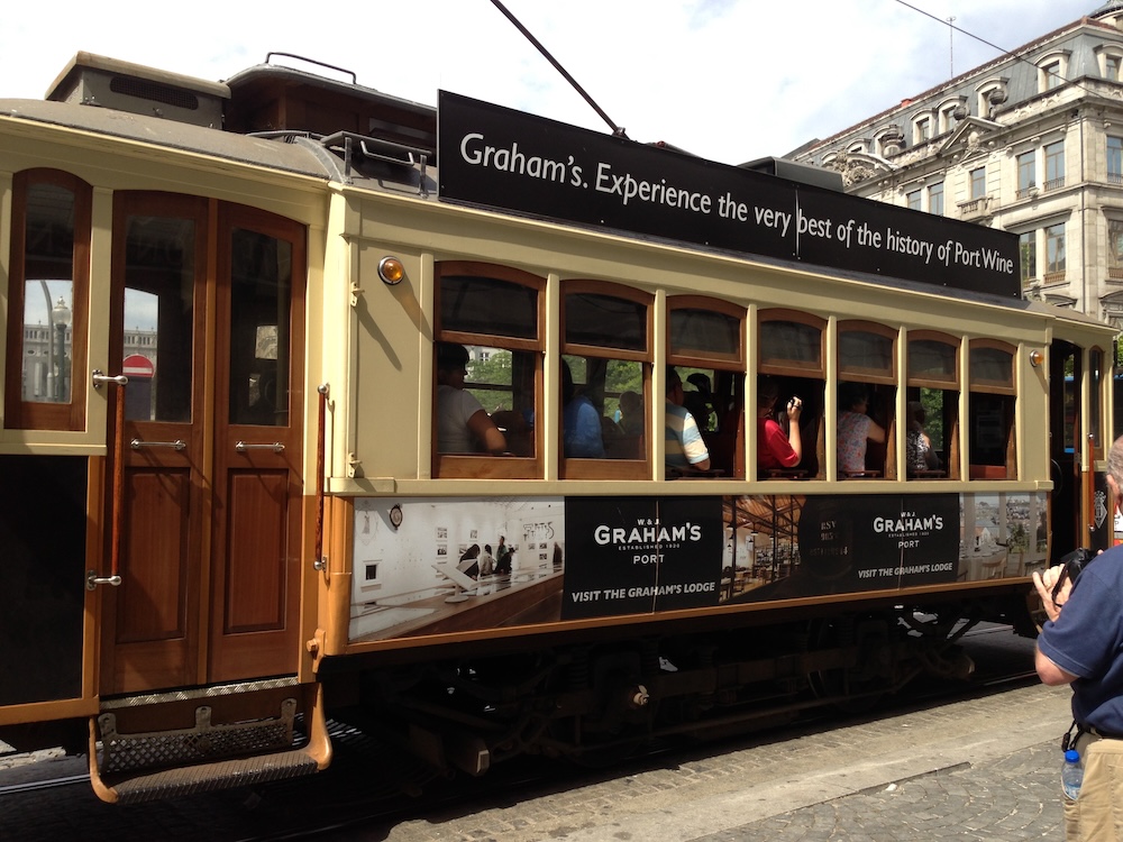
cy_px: 421
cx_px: 562
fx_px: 1071
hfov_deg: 55.4
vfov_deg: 42.9
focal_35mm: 33
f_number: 2.4
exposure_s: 1/1085
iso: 50
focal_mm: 4.13
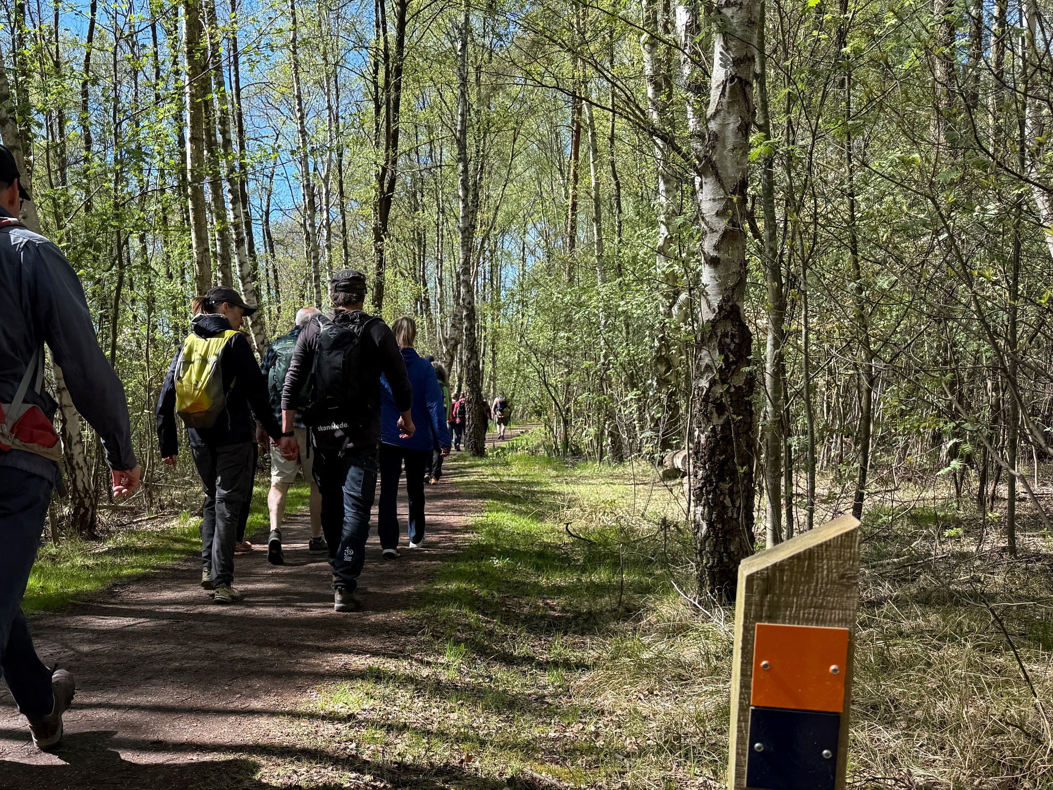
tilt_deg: -7.4
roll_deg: +1.3
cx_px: 295
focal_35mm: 37
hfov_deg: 48.6
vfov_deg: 38.0
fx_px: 1125
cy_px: 557
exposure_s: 1/780
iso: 80
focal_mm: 6.76
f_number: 1.78
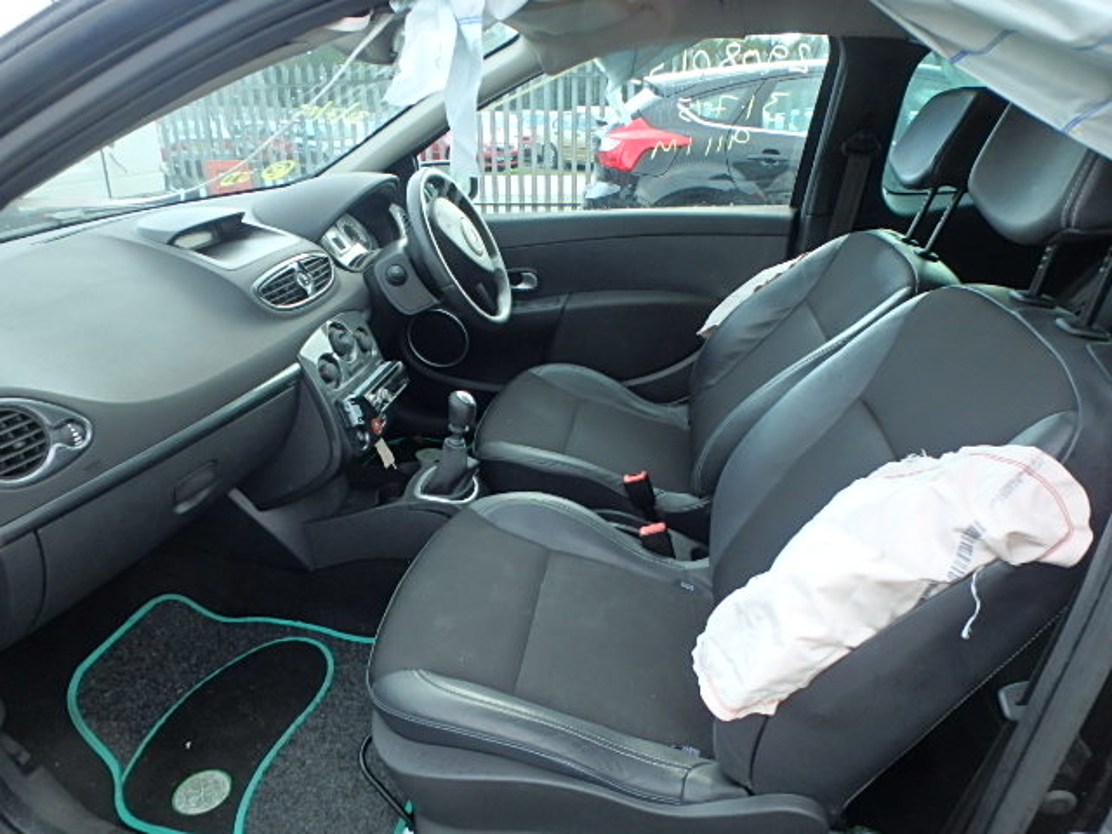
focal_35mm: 21
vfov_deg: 63.4
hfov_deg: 79.0
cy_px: 417
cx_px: 556
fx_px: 675
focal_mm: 3.7
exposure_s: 1/80
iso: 125
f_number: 3.5
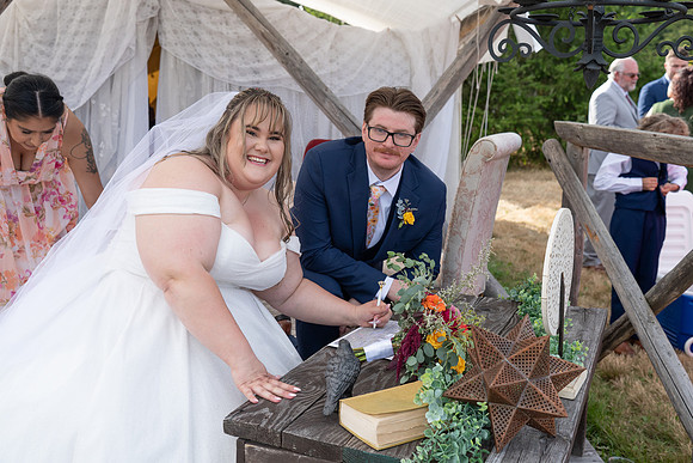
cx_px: 346
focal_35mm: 38
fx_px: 732
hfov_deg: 50.7
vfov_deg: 35.1
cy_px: 232
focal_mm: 38
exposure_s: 1/640
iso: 400
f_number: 5
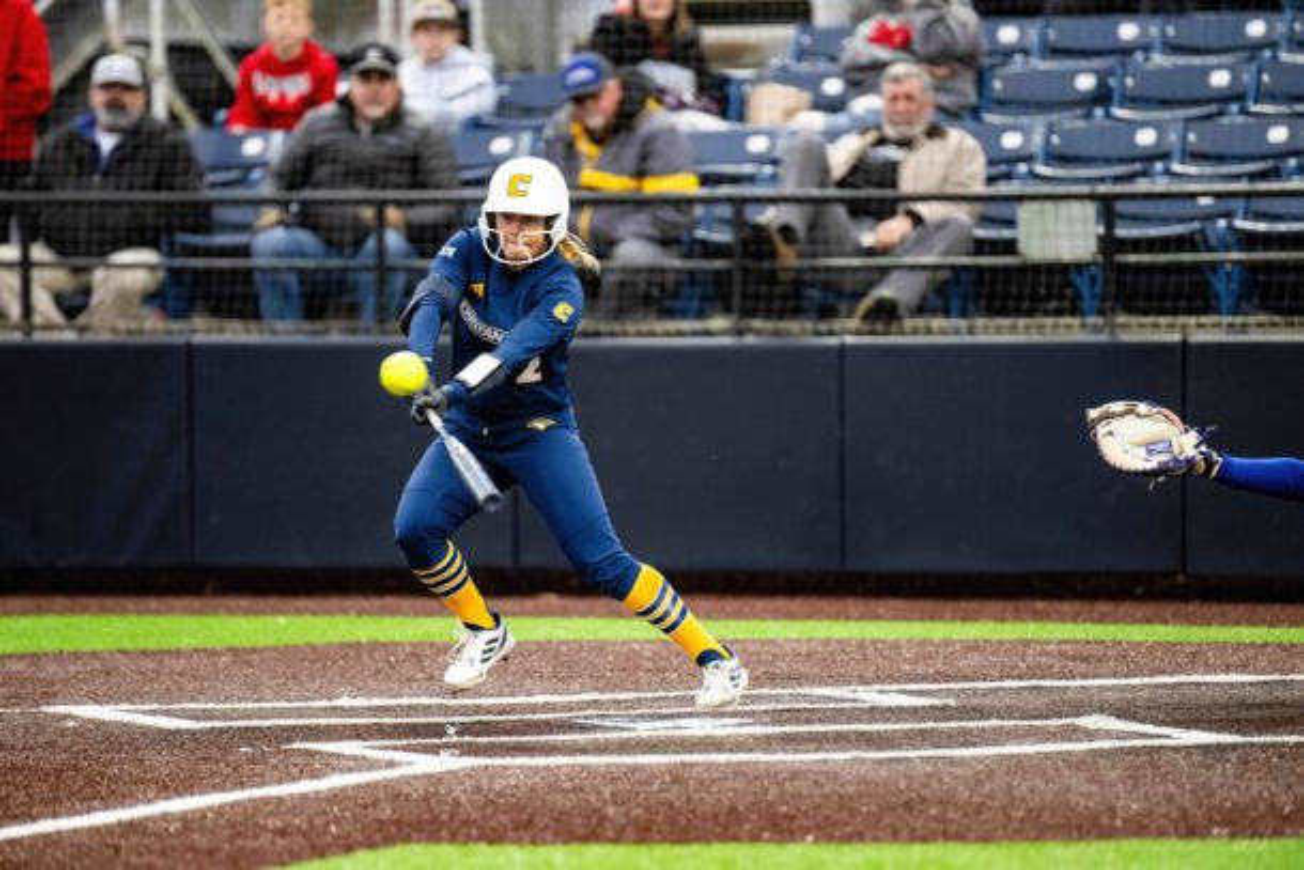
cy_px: 435
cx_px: 652
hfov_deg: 6.9
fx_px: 10869
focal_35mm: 300
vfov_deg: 4.6
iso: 3200
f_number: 2.8
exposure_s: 1/1000
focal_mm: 300
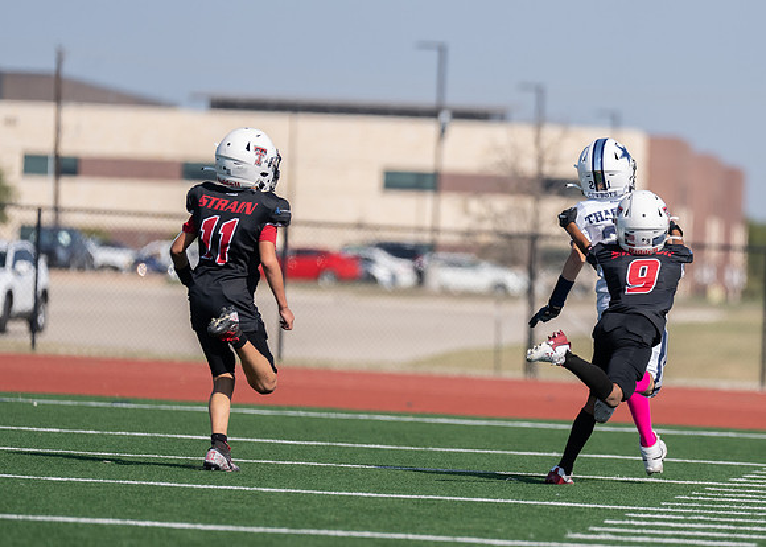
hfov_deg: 6.3
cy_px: 279
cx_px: 629
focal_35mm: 321
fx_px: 6984
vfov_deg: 4.5
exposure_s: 1/2000
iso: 100
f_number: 2.8
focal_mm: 200
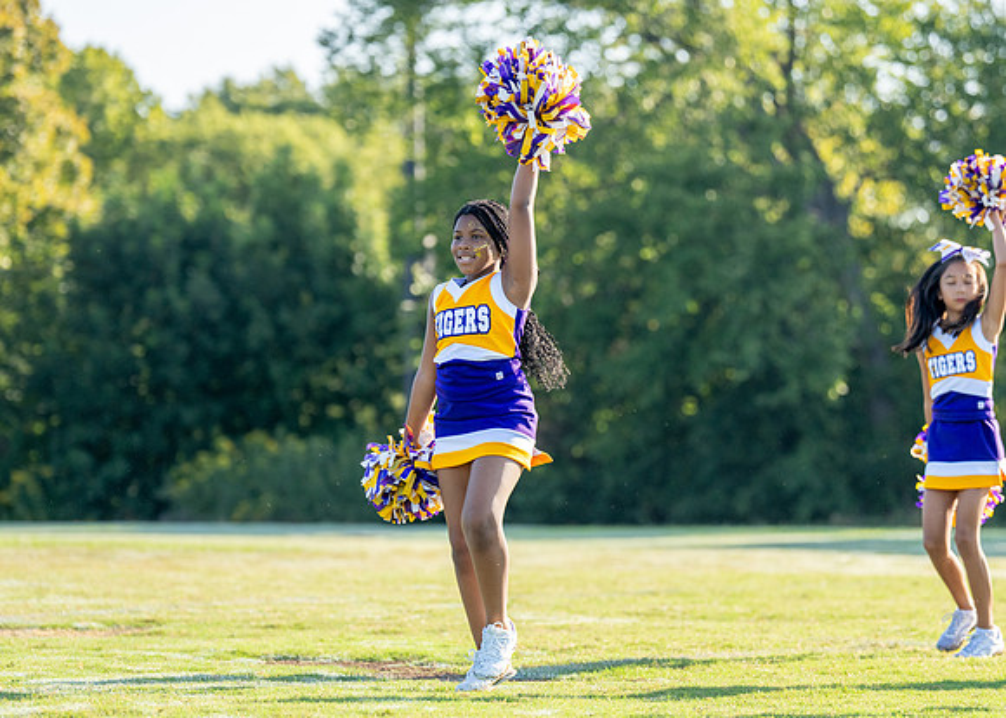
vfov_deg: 8.9
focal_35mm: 162
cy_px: 394
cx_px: 493
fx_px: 4630
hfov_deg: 12.4
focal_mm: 122
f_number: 2.8
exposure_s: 1/2000
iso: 400
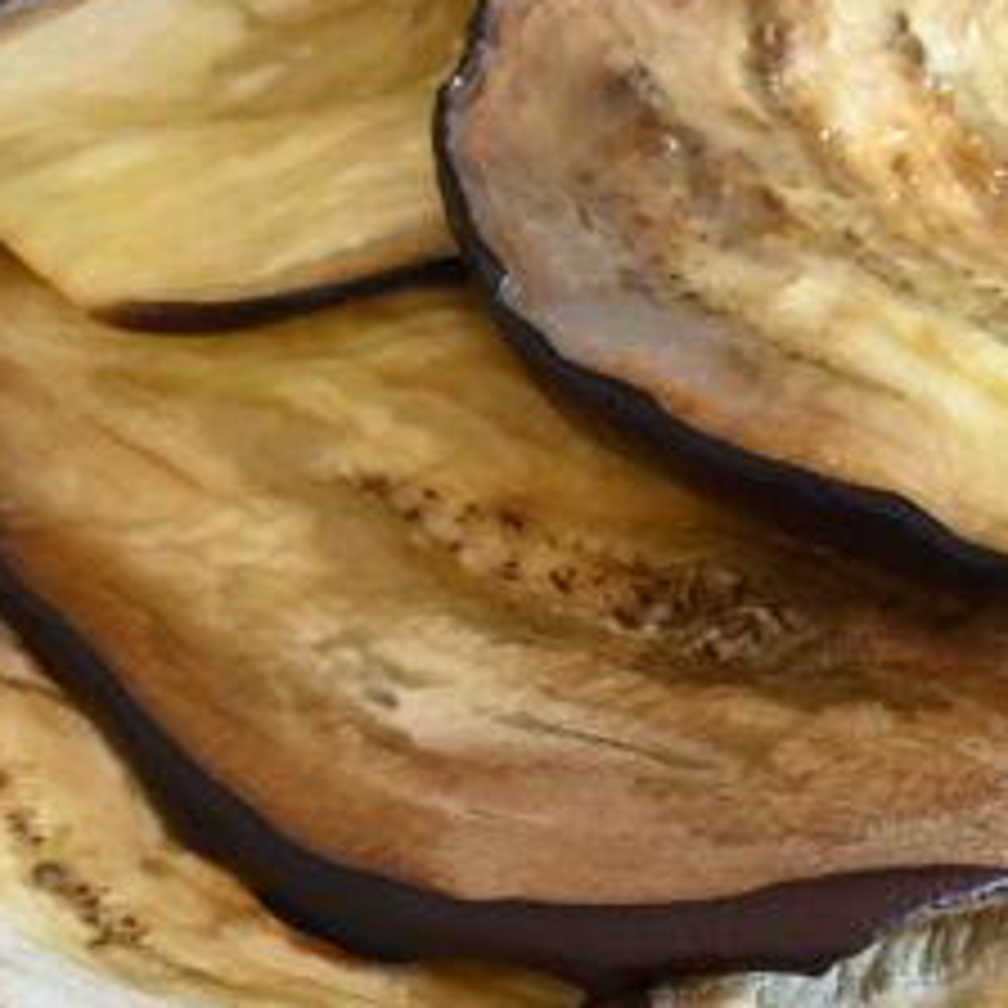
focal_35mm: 262
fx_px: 8632
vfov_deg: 6.7
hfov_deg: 6.7
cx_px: 922
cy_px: 304
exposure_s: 1/4
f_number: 9
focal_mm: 64
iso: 200
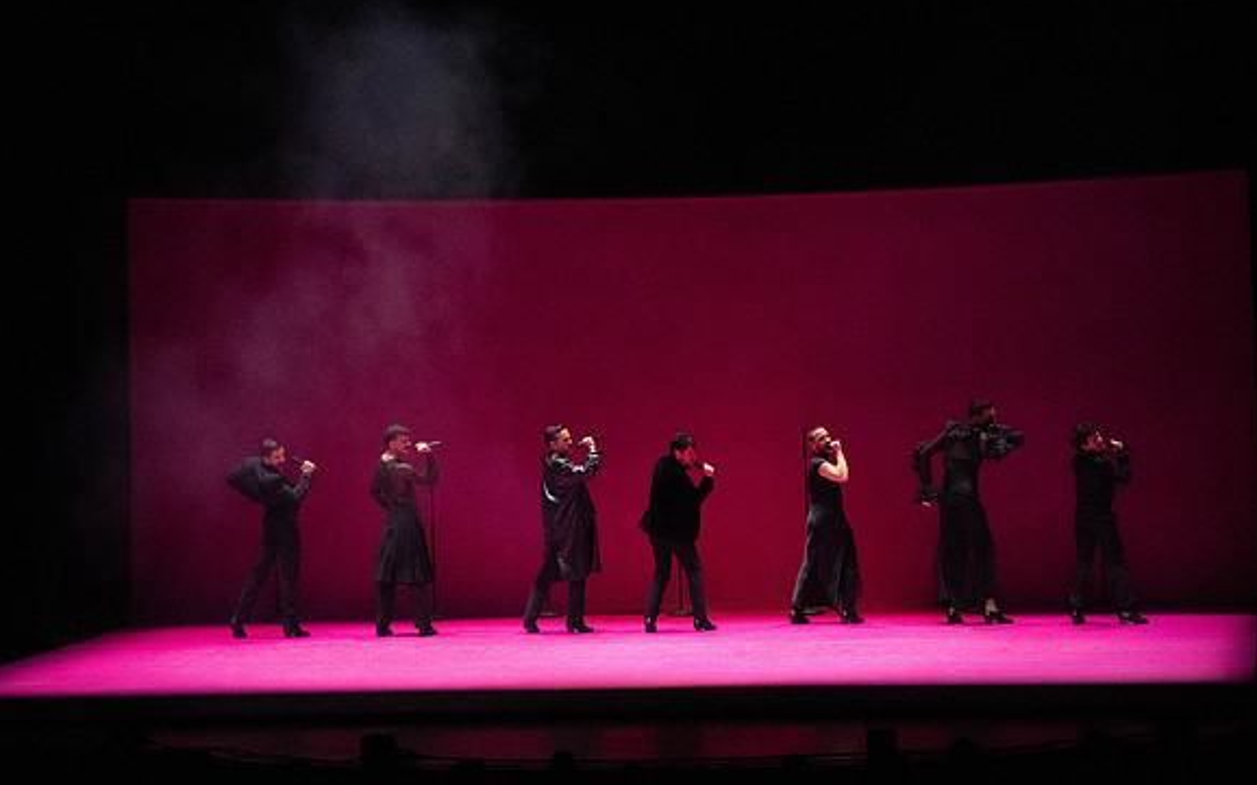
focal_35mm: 133
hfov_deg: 15.7
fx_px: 4555
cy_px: 375
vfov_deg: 9.9
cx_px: 628
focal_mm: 130
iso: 25600
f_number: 9
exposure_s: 1/400
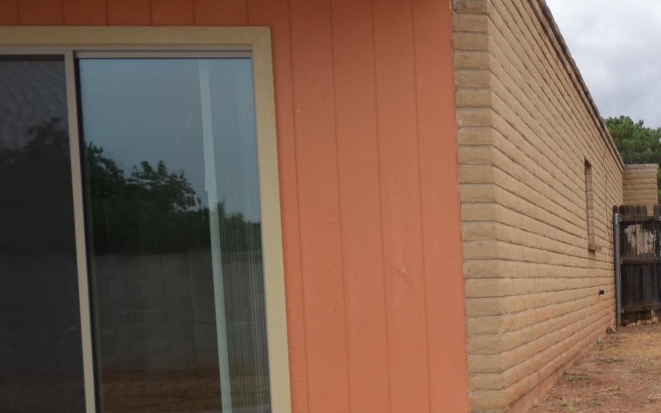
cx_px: 821
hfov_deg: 33.4
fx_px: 847
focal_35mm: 47
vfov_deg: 27.3
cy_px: 276
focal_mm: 10
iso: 100
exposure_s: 1/250
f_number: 6.3
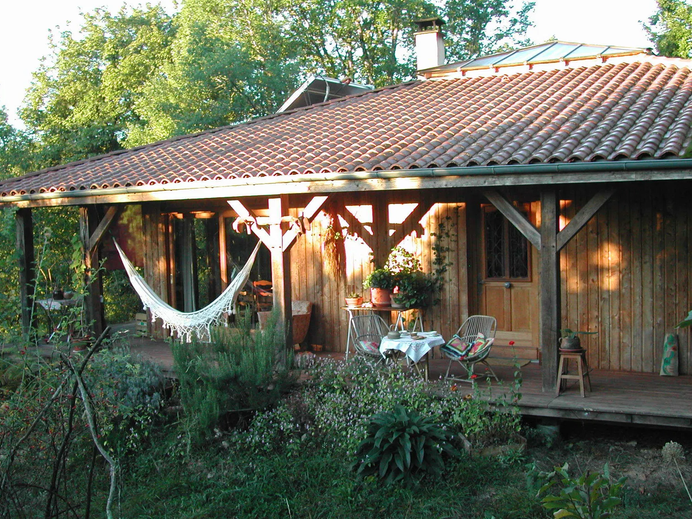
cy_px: 256
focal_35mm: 40
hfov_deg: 46.8
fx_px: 800
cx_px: 333
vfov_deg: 36.0
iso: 100
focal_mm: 8
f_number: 2.8
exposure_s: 1/59.6
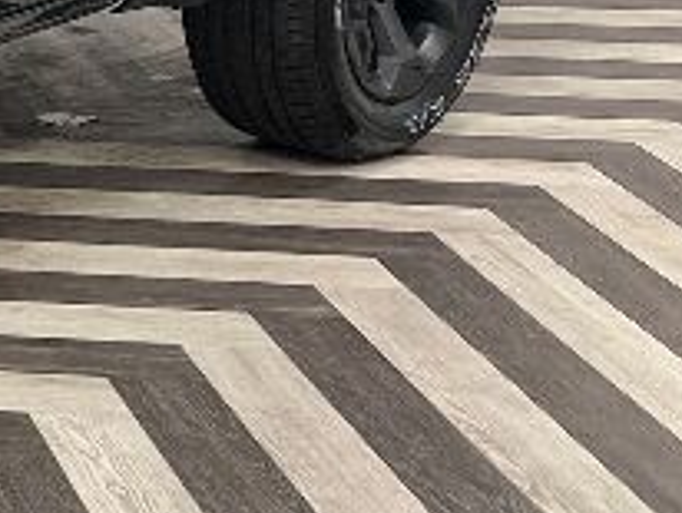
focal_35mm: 129
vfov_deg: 11.1
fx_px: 2545
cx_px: -930
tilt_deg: -10.4
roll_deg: +0.2
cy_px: -228
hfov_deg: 12.3
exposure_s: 1/120
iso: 100
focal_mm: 5.7
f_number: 1.5
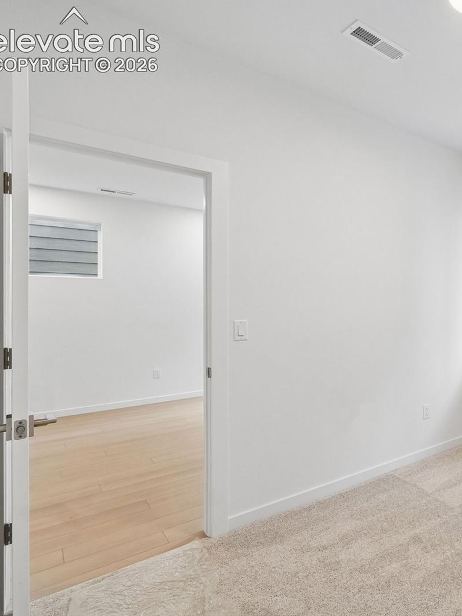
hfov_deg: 50.7
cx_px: 450
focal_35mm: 22
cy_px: 304
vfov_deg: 76.4
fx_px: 392
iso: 800
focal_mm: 10
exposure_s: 1/25
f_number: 8
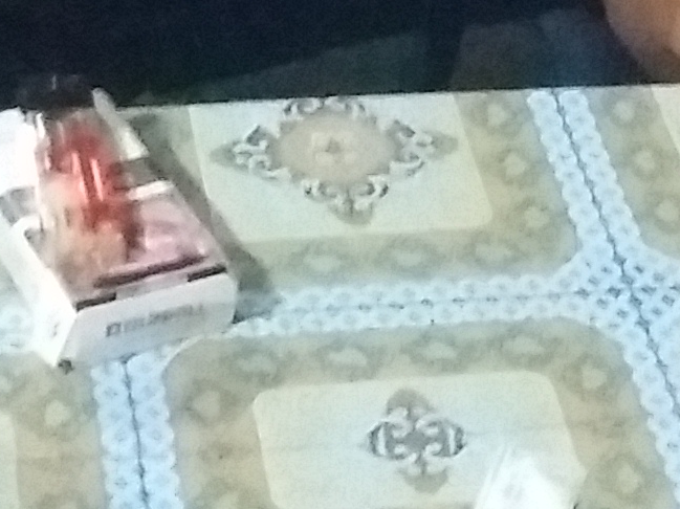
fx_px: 3063
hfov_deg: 12.7
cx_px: 320
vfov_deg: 9.0
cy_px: -486
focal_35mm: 156
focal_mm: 3.3
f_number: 2.2
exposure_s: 1/17
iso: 1000
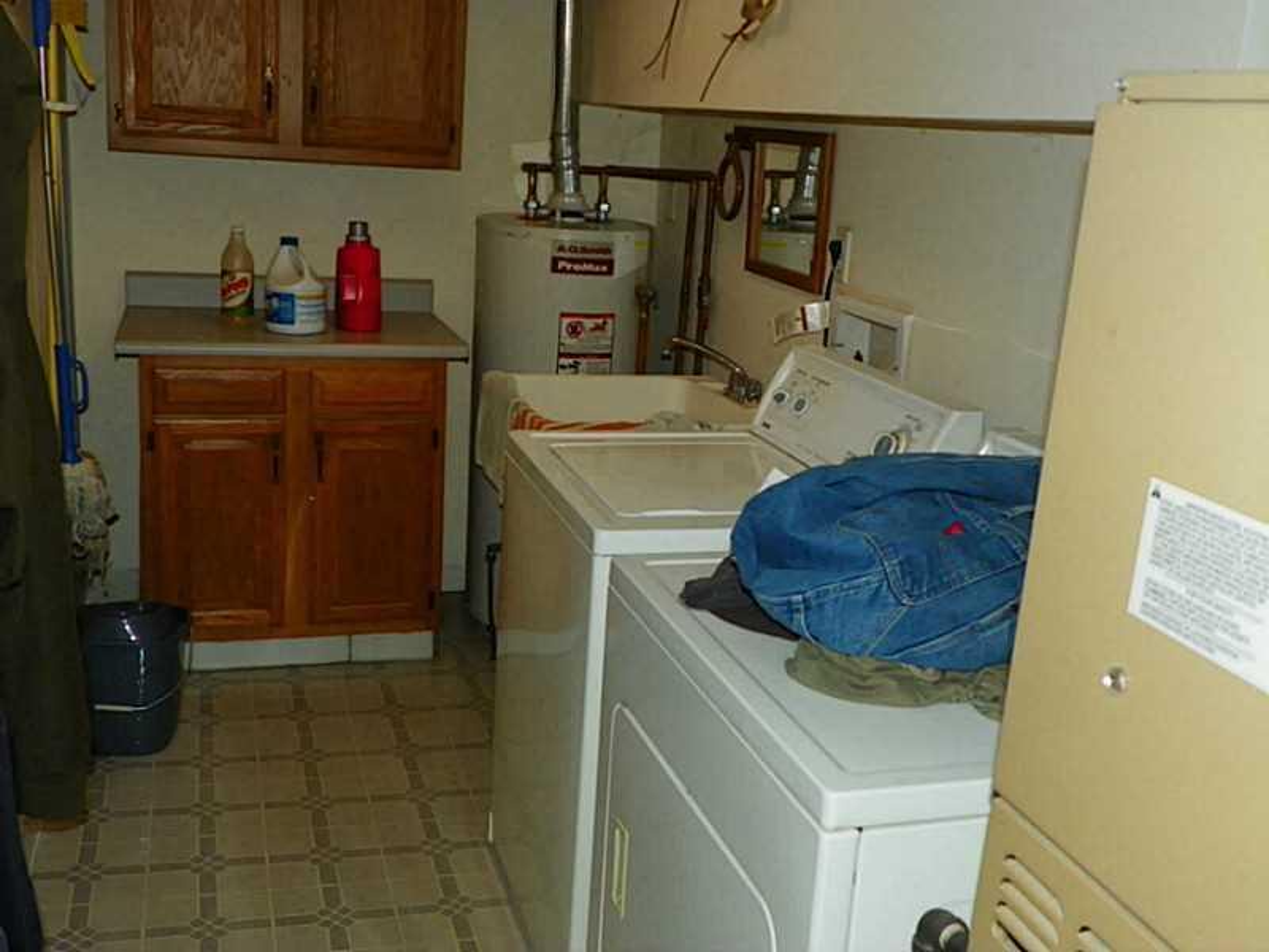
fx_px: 1356
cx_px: 634
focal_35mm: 37
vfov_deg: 38.7
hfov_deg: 50.1
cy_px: 476
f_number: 3.2
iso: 200
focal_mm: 6.6
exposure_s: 1/160
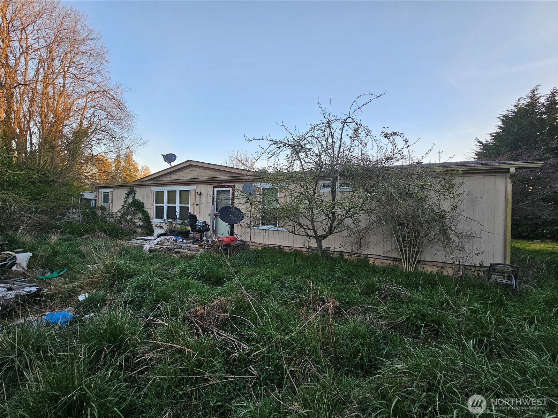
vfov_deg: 89.9
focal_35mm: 13
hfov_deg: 106.2
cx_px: 279
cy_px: 209
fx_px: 210
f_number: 2.2
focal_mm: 2.2
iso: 64
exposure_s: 1/120
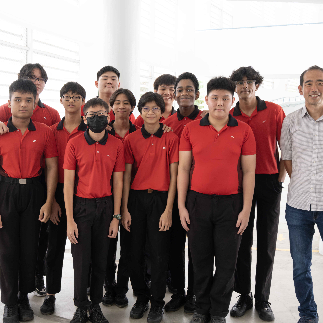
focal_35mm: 46
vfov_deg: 36.8
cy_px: 161
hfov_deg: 36.7
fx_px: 486
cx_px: 136
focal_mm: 24.2
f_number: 4.4
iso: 800
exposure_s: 1/100
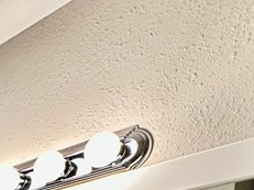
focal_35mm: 62
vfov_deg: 16.5
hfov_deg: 23.1
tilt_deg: -10.0
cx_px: -157
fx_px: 455
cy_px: 401
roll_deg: +1.9
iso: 200
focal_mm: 2.22
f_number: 2.2
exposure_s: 1/60
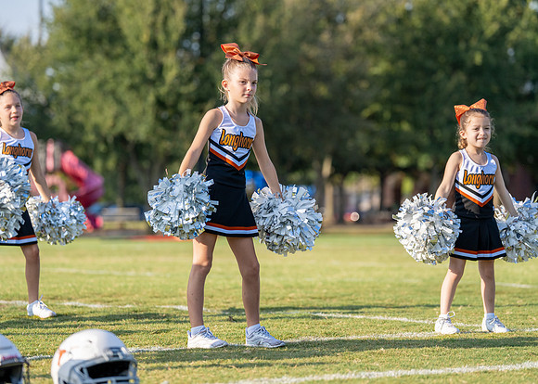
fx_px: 2207
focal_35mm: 144
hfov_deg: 13.9
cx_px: 260
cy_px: 177
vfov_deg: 9.9
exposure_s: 1/3200
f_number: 2.8
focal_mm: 125
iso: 320
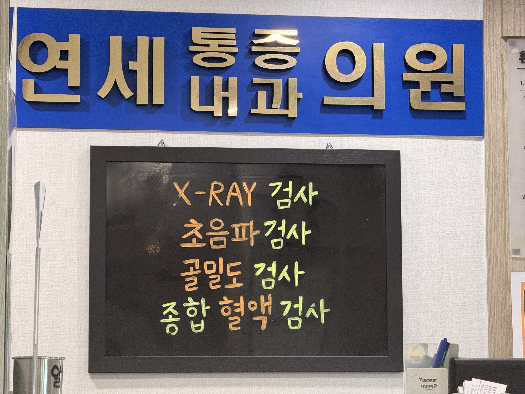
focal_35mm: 120
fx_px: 1820
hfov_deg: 16.4
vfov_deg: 12.3
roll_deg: -0.6
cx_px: 262
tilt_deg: +8.2
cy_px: 197
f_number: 2.8
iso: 250
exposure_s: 1/60
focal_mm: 15.66
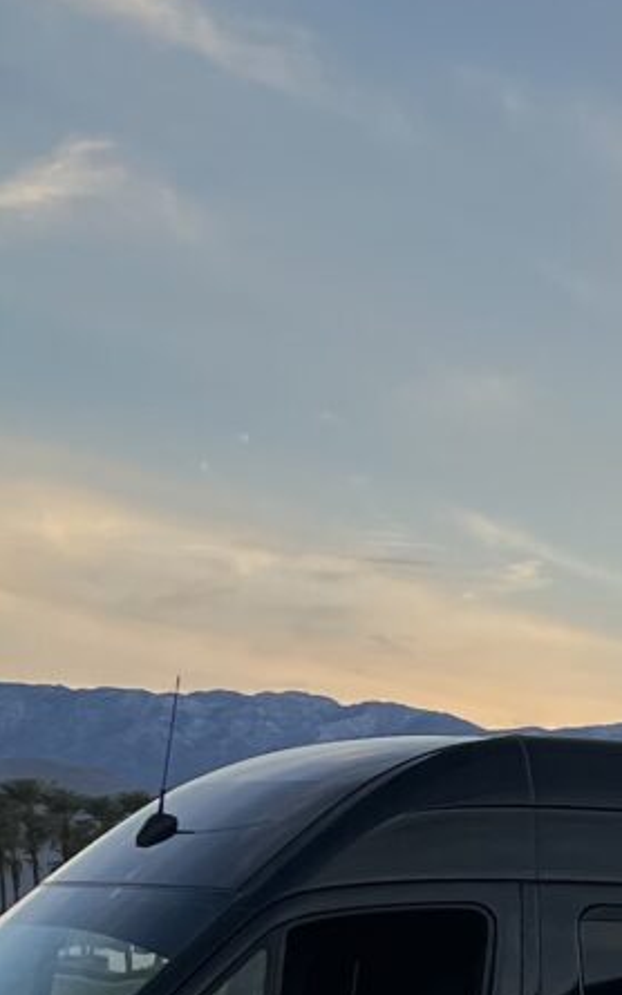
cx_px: 1287
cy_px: 901
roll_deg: -2.3
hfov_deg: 10.1
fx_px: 3229
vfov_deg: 17.3
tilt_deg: +1.1
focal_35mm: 119
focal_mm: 5.7
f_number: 1.5
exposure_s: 1/775
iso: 50
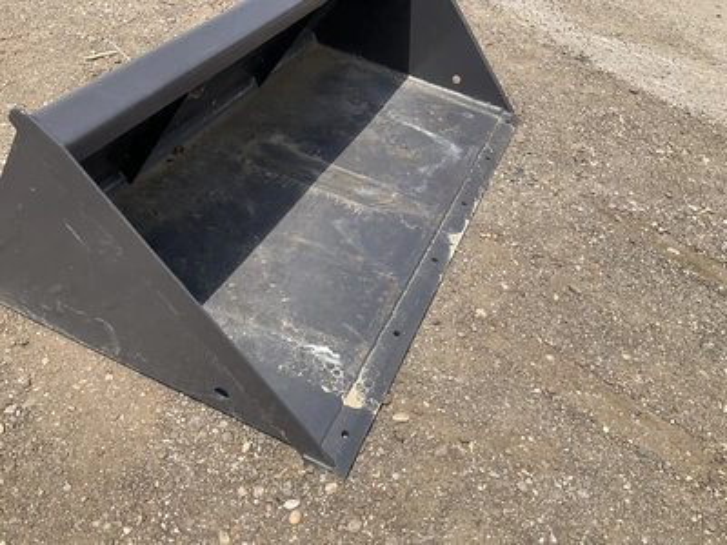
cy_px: 272
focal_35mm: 29
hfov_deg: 61.7
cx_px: 364
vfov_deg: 48.2
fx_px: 609
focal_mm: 3
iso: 25
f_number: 1.8
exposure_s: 1/1342
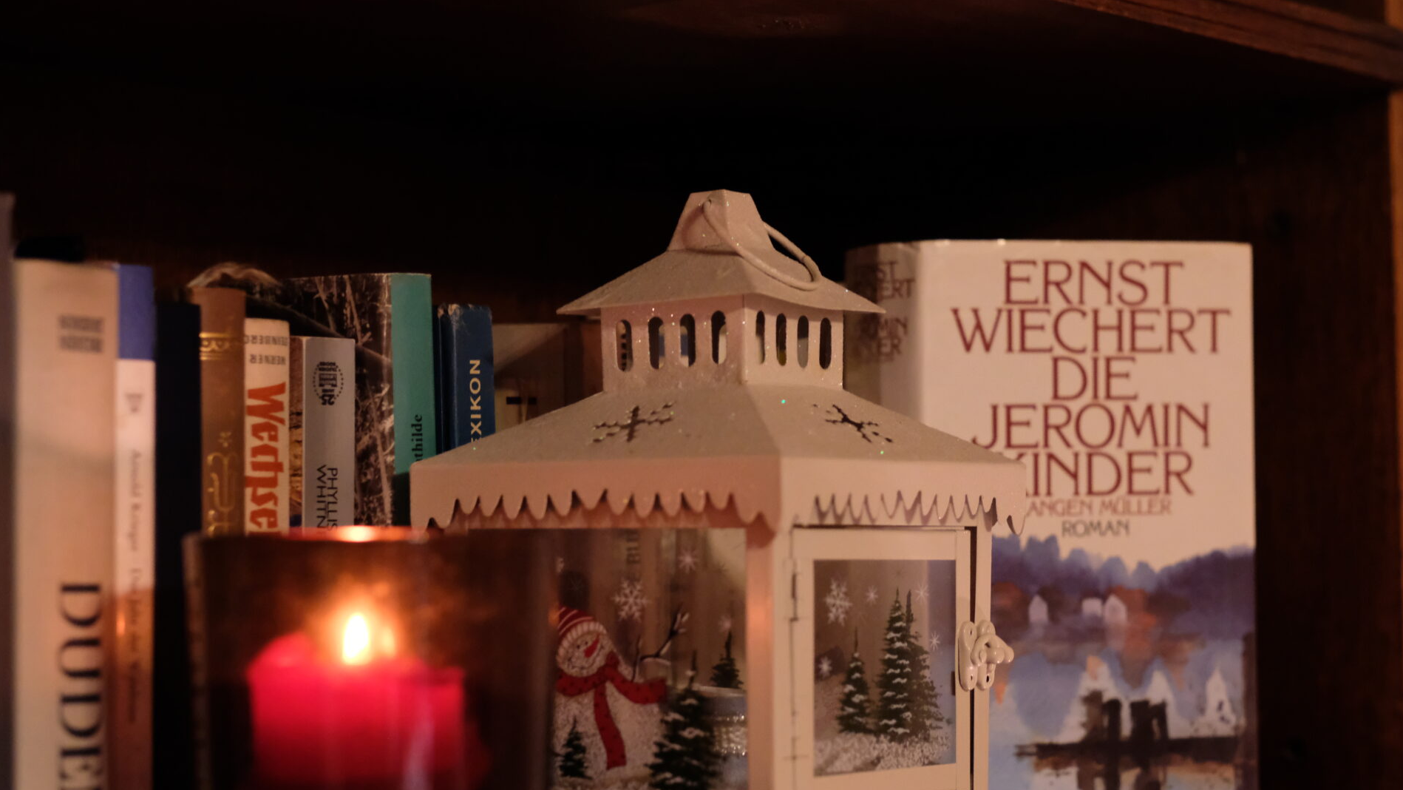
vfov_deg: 13.6
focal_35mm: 89
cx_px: 707
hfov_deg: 23.9
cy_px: 425
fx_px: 3311
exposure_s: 1/100
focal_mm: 56
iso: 5000
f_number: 2.8
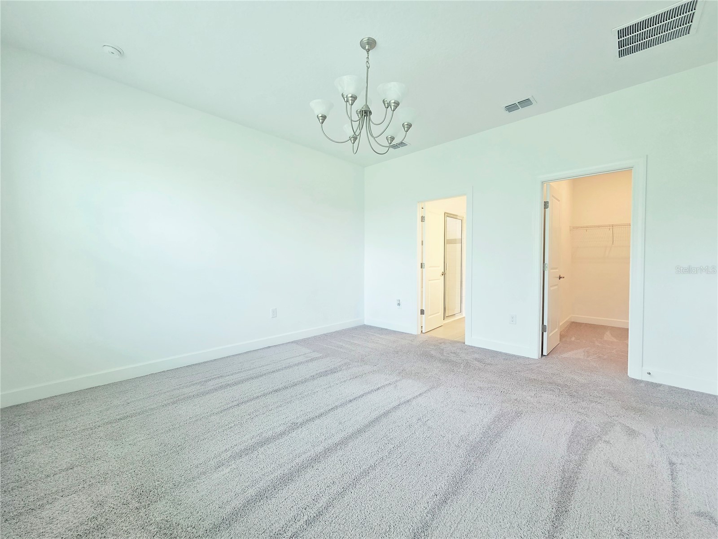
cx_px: 359
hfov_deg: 106.2
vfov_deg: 89.9
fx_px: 270
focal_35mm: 13
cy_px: 270
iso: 200
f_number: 2.2
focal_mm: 2.2
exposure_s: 1/120
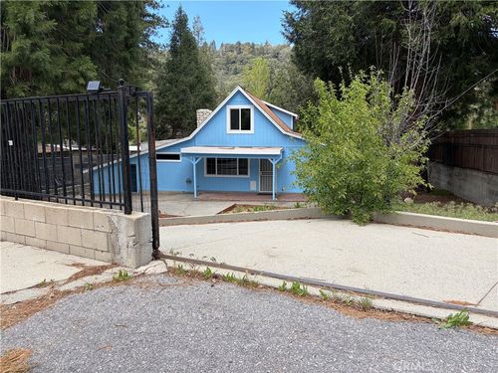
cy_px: 186
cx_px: 249
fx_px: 374
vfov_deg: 53.1
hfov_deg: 67.3
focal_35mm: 26
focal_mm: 5.96
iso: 50
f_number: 1.6
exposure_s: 1/895
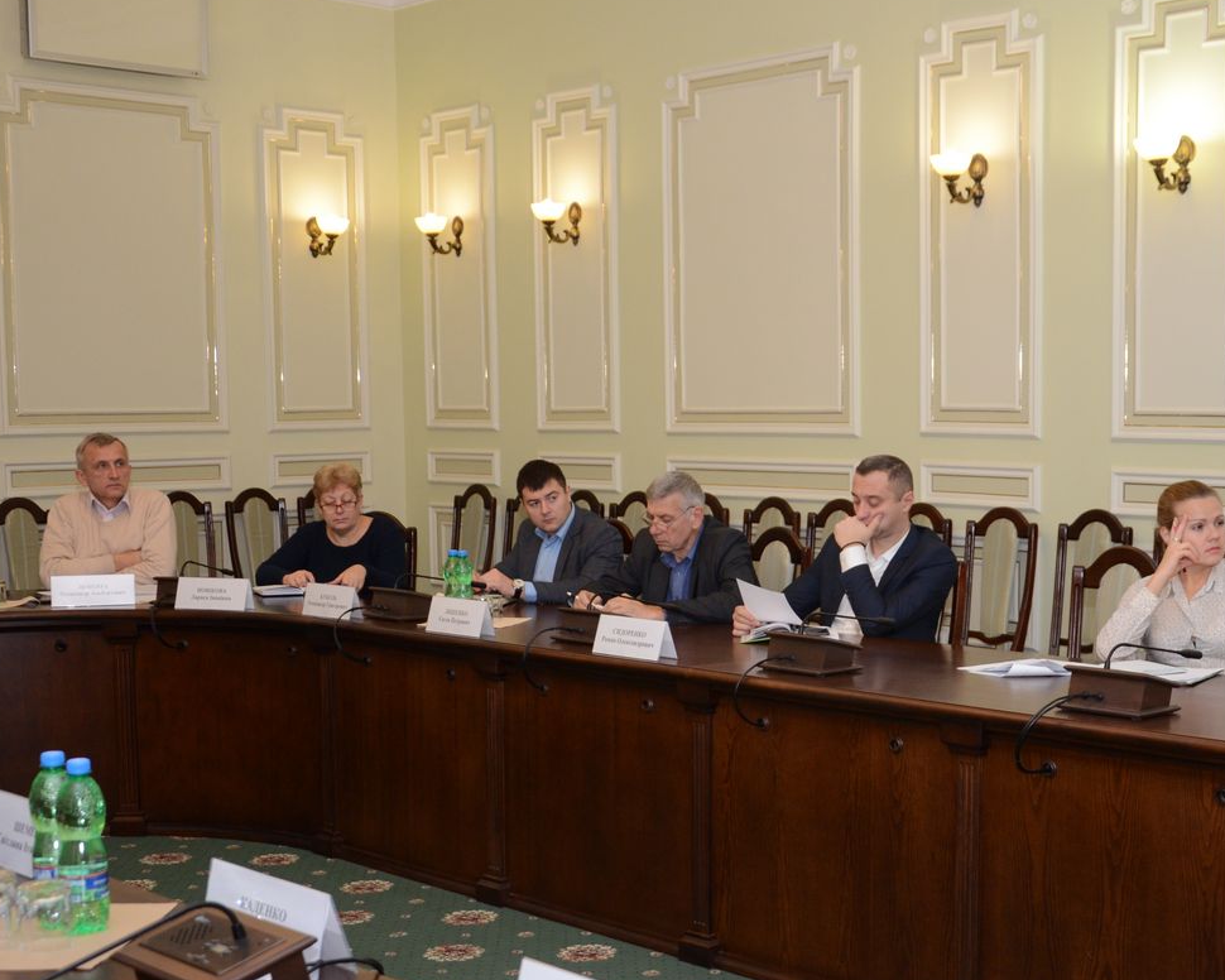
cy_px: 566
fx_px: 1837
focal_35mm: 51
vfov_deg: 29.8
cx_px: 783
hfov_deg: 36.6
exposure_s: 1/125
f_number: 4
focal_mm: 25
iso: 800
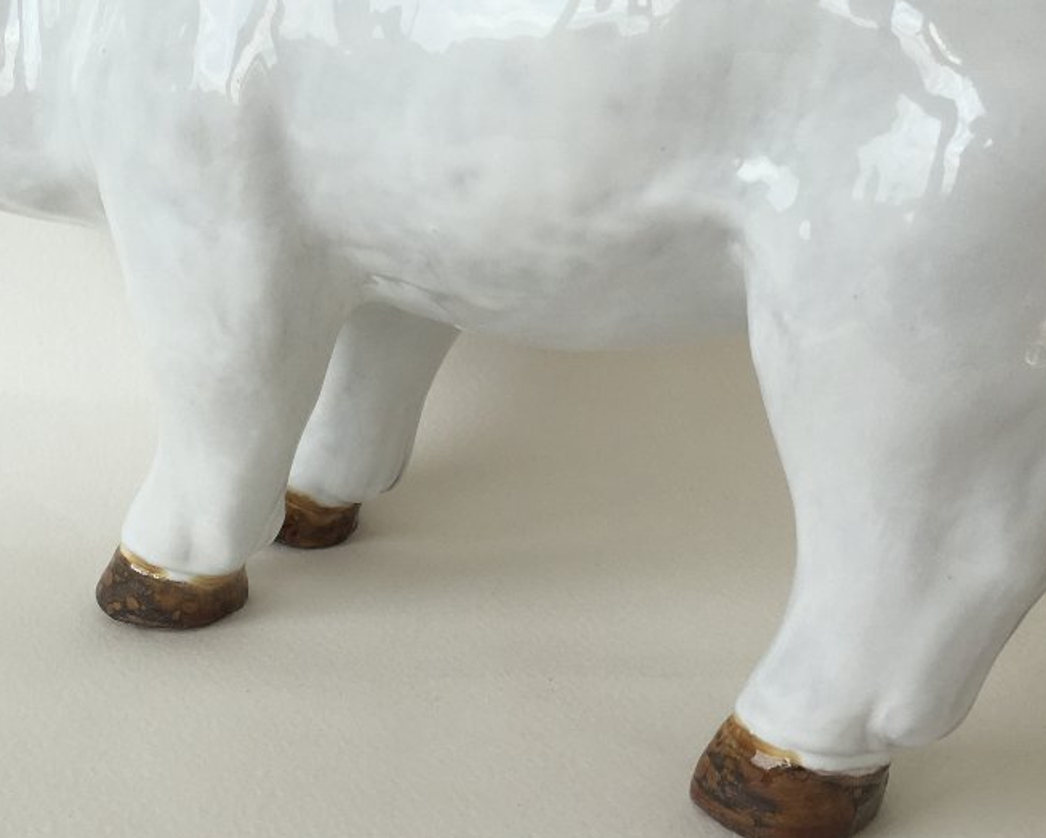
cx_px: 517
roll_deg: -0.8
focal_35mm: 52
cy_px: 247
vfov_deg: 28.9
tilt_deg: -14.9
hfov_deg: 36.0
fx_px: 1611
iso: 25
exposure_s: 1/427
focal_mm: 4.15
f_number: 2.2
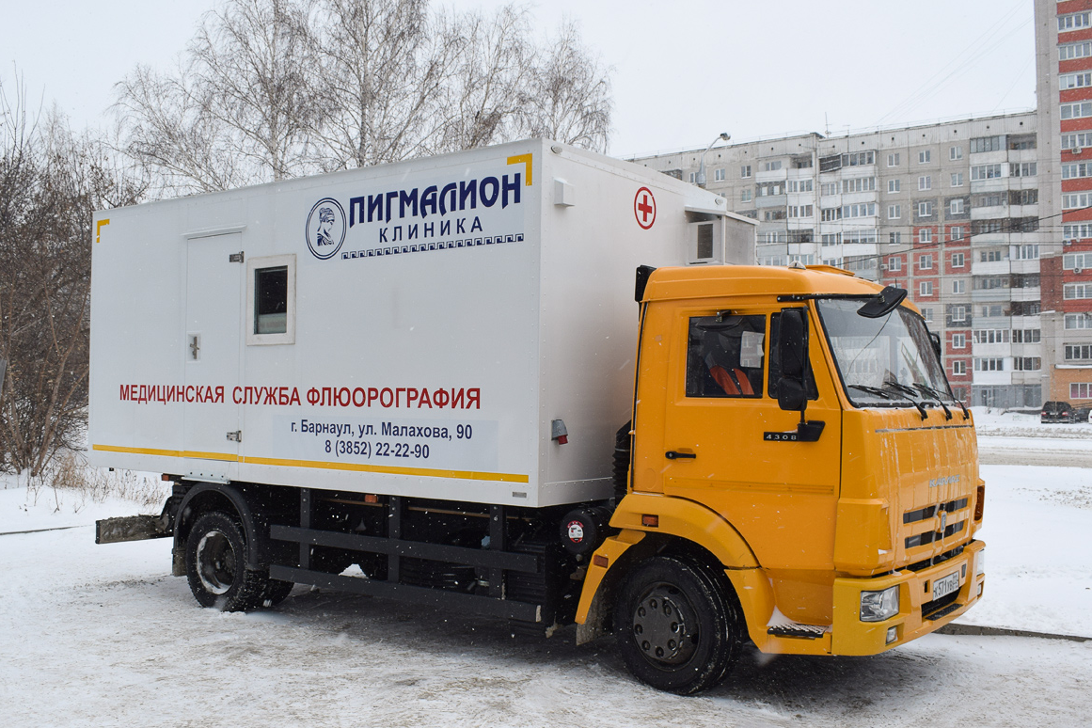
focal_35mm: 31
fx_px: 940
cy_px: 375
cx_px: 562
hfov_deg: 60.3
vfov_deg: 42.3
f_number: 8
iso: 280
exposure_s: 1/250
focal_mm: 20
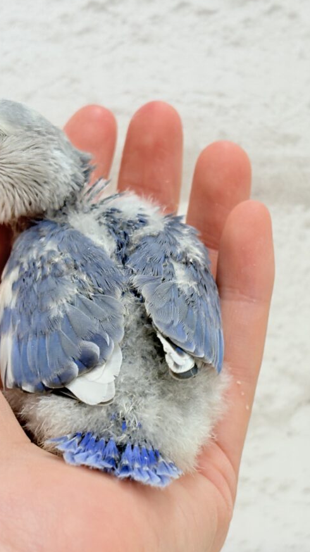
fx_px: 1141
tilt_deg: -8.0
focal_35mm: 78
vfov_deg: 27.2
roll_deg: -1.6
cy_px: 275
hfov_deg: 15.4
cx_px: 208
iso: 40
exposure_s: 1/50
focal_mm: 5.96
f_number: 1.6
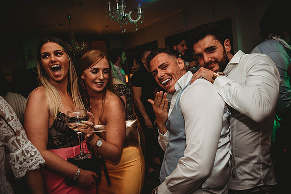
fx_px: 194
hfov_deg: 73.7
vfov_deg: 53.2
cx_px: 146
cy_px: 97
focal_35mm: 24
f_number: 4
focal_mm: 24
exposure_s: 1/80
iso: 400
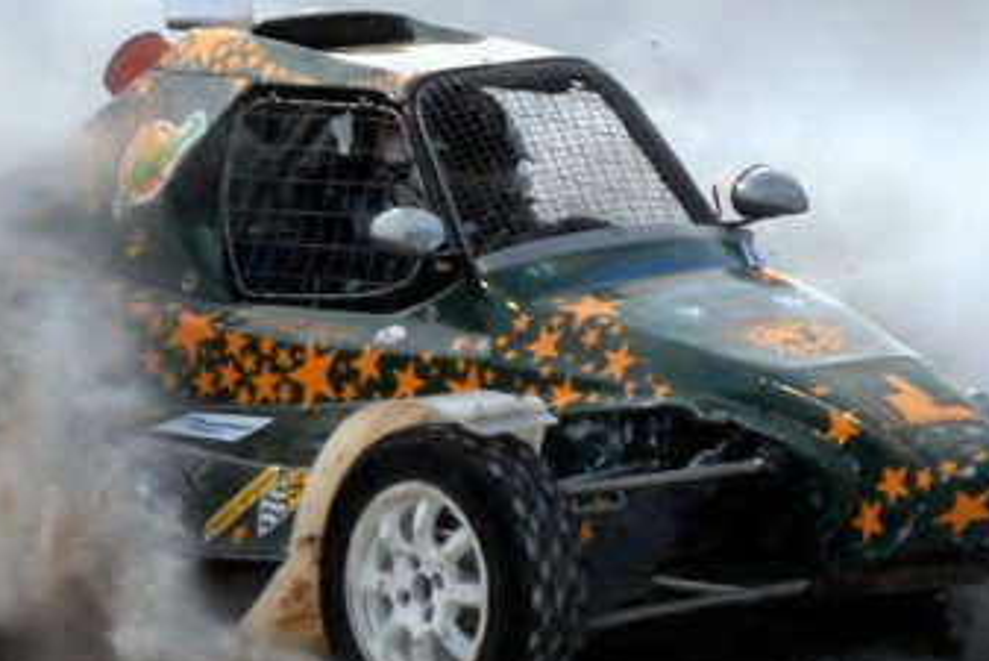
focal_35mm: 728
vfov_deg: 1.9
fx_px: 20014
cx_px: 593
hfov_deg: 2.8
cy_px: 373
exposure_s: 1/750
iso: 400
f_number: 6
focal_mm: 195
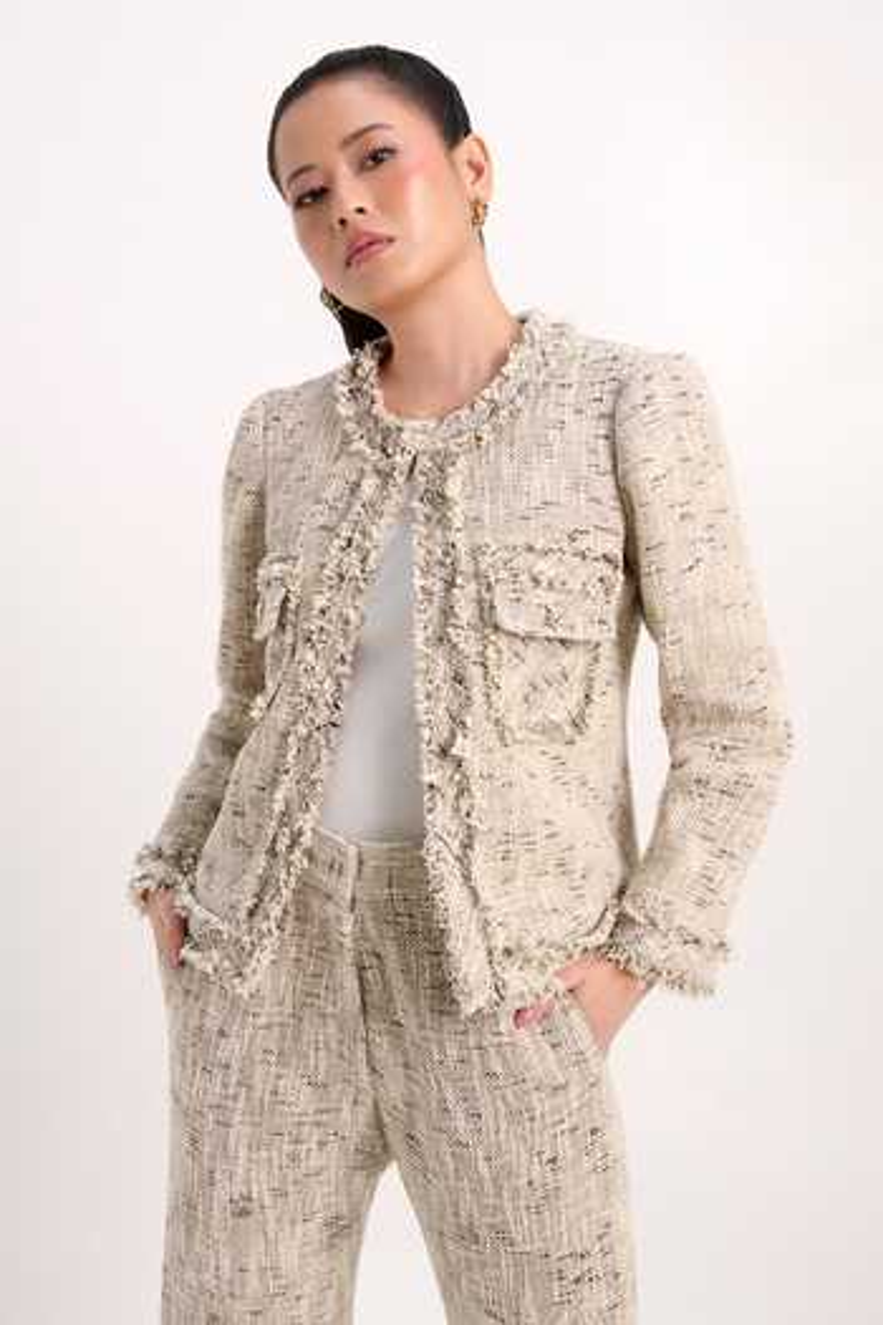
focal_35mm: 44
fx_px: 1619
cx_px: 442
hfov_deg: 30.5
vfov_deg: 44.5
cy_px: 662
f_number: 8
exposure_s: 1/160
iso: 200
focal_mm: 44
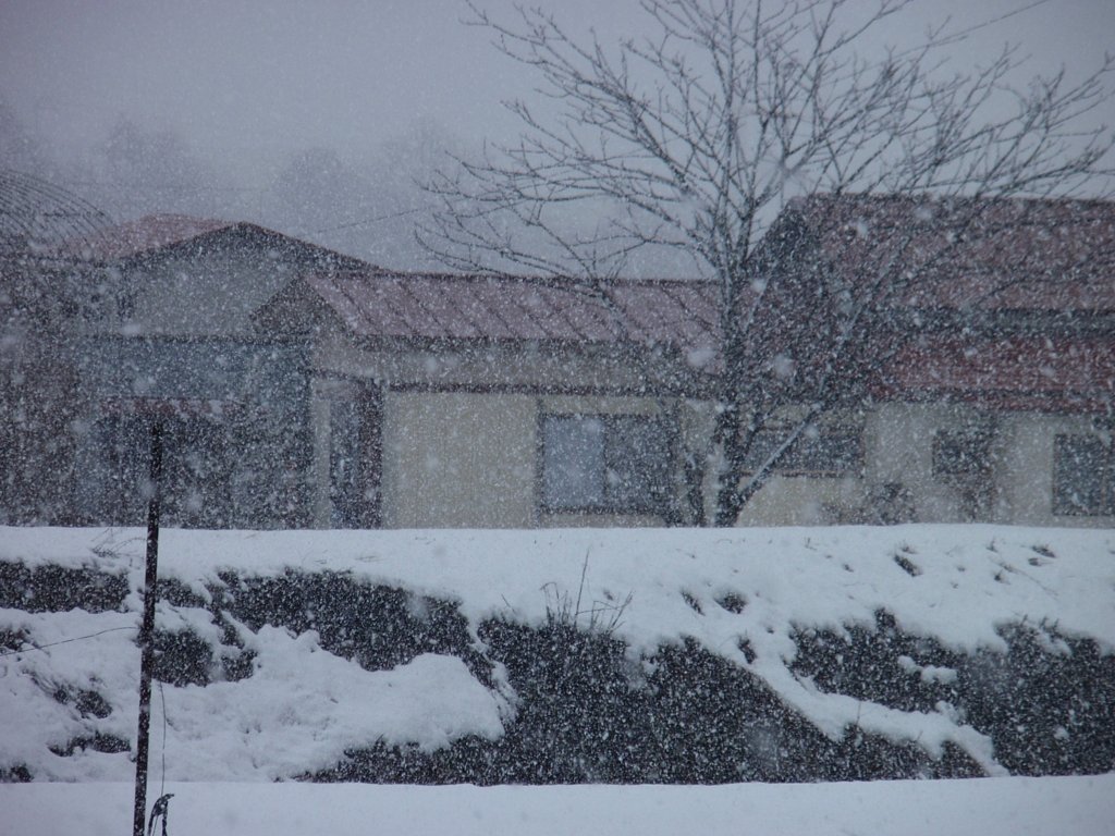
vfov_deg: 5.3
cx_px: 558
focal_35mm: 280
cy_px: 418
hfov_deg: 7.1
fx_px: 9019
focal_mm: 50
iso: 100
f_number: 5.9
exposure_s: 1/250
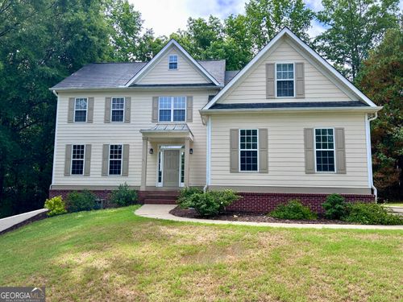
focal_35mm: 26
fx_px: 303
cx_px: 202
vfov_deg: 53.1
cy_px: 151
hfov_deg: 67.3
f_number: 1.5
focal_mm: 5.7
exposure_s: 1/1089
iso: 50
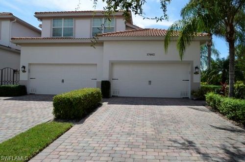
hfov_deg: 67.5
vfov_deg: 47.7
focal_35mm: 27
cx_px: 122
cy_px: 81
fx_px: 183
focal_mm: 18
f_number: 8
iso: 100
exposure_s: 1/250
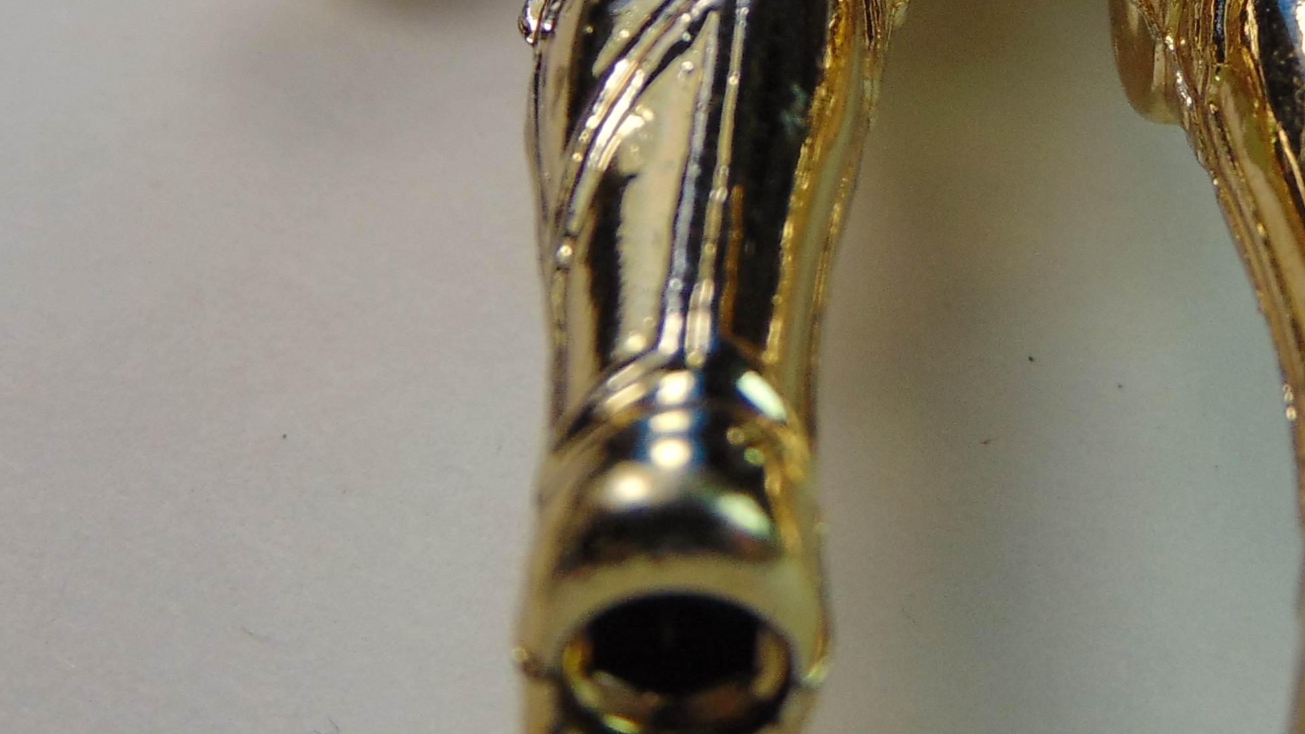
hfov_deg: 24.5
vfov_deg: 13.8
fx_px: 2976
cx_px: 942
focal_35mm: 86
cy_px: -57
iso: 80
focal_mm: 5.4
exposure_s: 1/800
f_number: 3.1
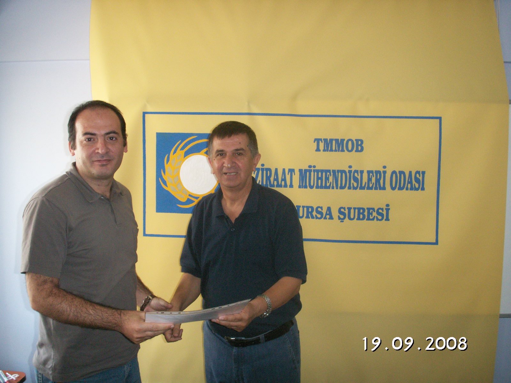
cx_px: 256
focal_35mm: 37
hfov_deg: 50.1
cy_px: 192
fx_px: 546
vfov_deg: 38.7
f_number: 3.5
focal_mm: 7.7
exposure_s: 1/40
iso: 160
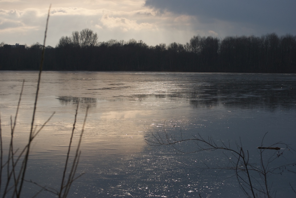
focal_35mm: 82
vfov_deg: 16.6
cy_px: 99
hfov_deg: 24.6
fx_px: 679
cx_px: 148
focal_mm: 55
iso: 400
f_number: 9
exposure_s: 1/1000
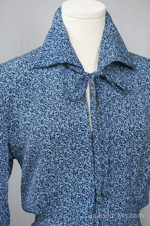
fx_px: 1266
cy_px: 113
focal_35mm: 202
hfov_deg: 6.8
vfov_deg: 10.2
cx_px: 75
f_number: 8
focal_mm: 135
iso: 400
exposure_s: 1/25
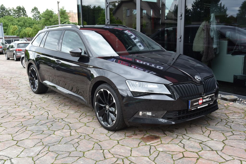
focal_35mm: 38
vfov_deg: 35.1
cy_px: 82
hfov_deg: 50.7
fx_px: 260
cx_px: 123
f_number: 7.1
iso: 500
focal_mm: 38
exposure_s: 1/200
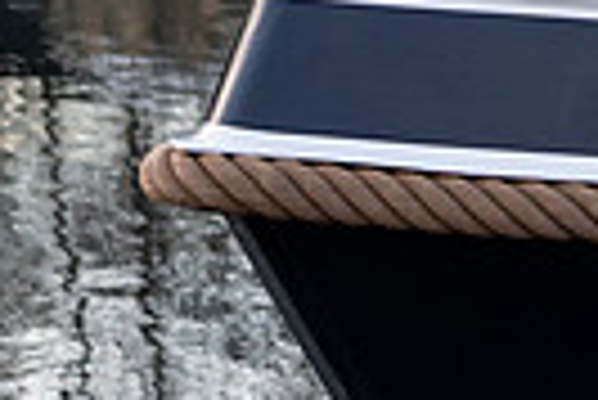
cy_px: -443
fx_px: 5072
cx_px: 1133
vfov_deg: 4.4
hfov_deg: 6.6
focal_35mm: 305
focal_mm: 70
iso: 640
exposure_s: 1/500
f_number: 2.8
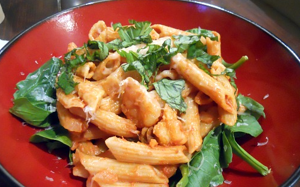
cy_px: 110
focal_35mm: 30
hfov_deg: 62.9
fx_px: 245
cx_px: 150
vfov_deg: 41.6
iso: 800
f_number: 2.7
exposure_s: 1/10
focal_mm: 5
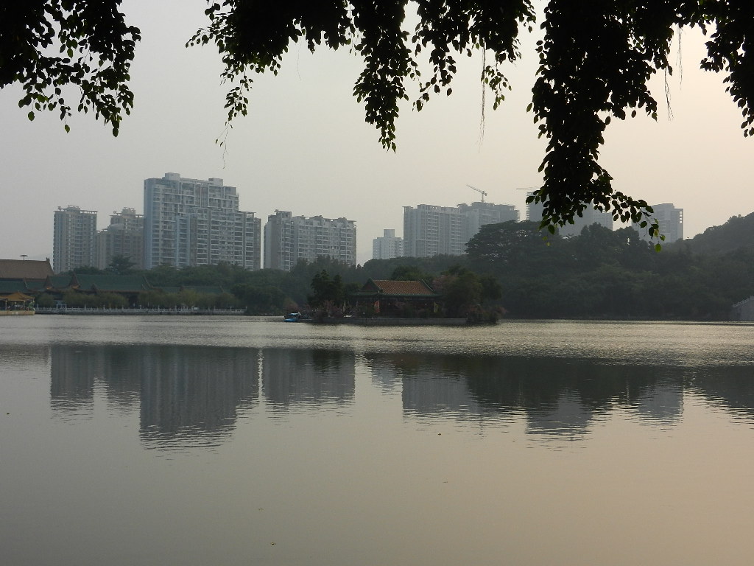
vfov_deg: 32.2
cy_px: 283
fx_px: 980
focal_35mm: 45
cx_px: 377
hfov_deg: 42.1
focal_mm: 8.2
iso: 160
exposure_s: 1/800
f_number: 4.2
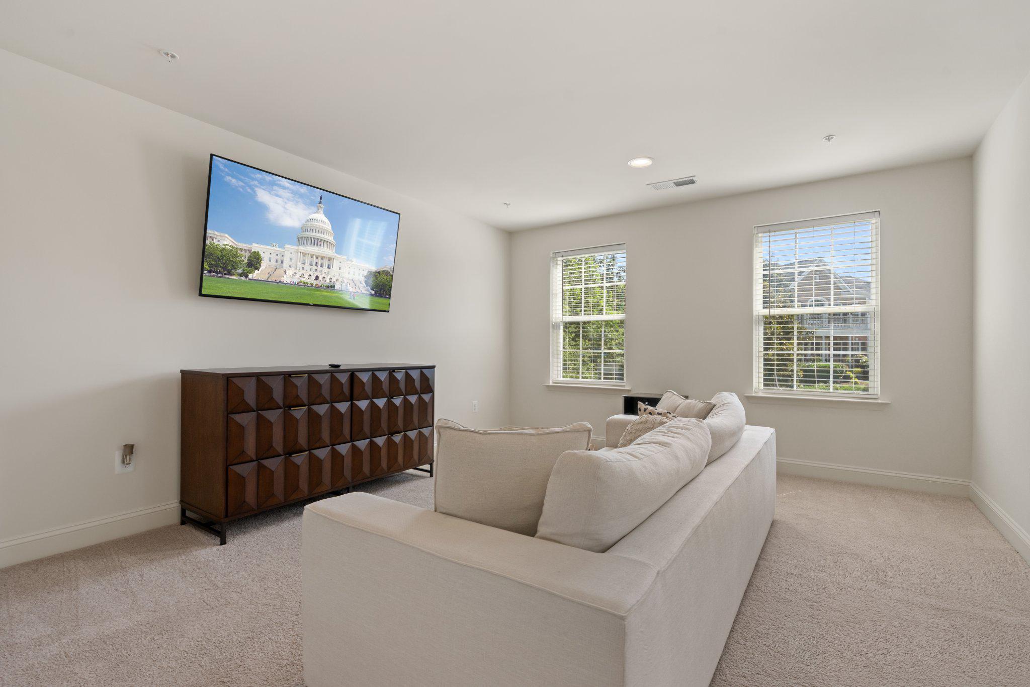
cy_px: 344
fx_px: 458
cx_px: 515
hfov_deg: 96.7
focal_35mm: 16
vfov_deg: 73.7
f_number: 8
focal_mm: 16
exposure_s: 1/40
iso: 640
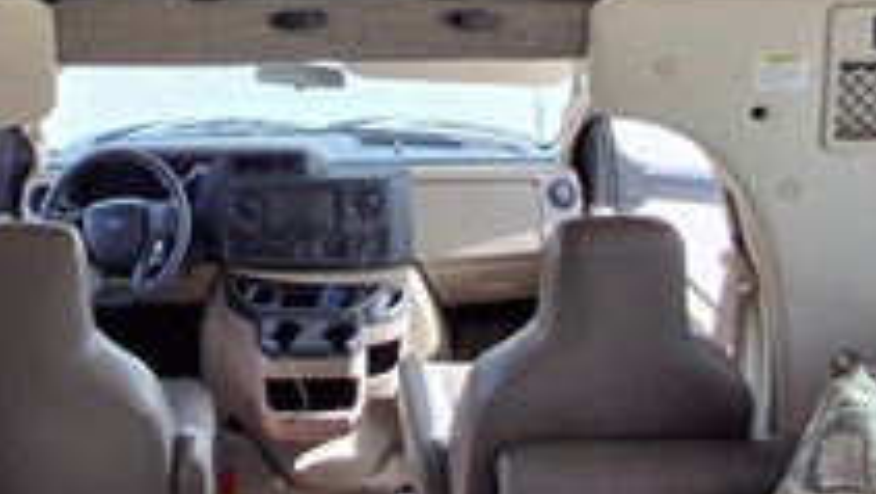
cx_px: 295
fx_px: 767
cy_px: -33
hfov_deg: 58.2
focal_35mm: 33
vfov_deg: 32.0
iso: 40
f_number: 2.2
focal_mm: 1.64
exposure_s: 1/159
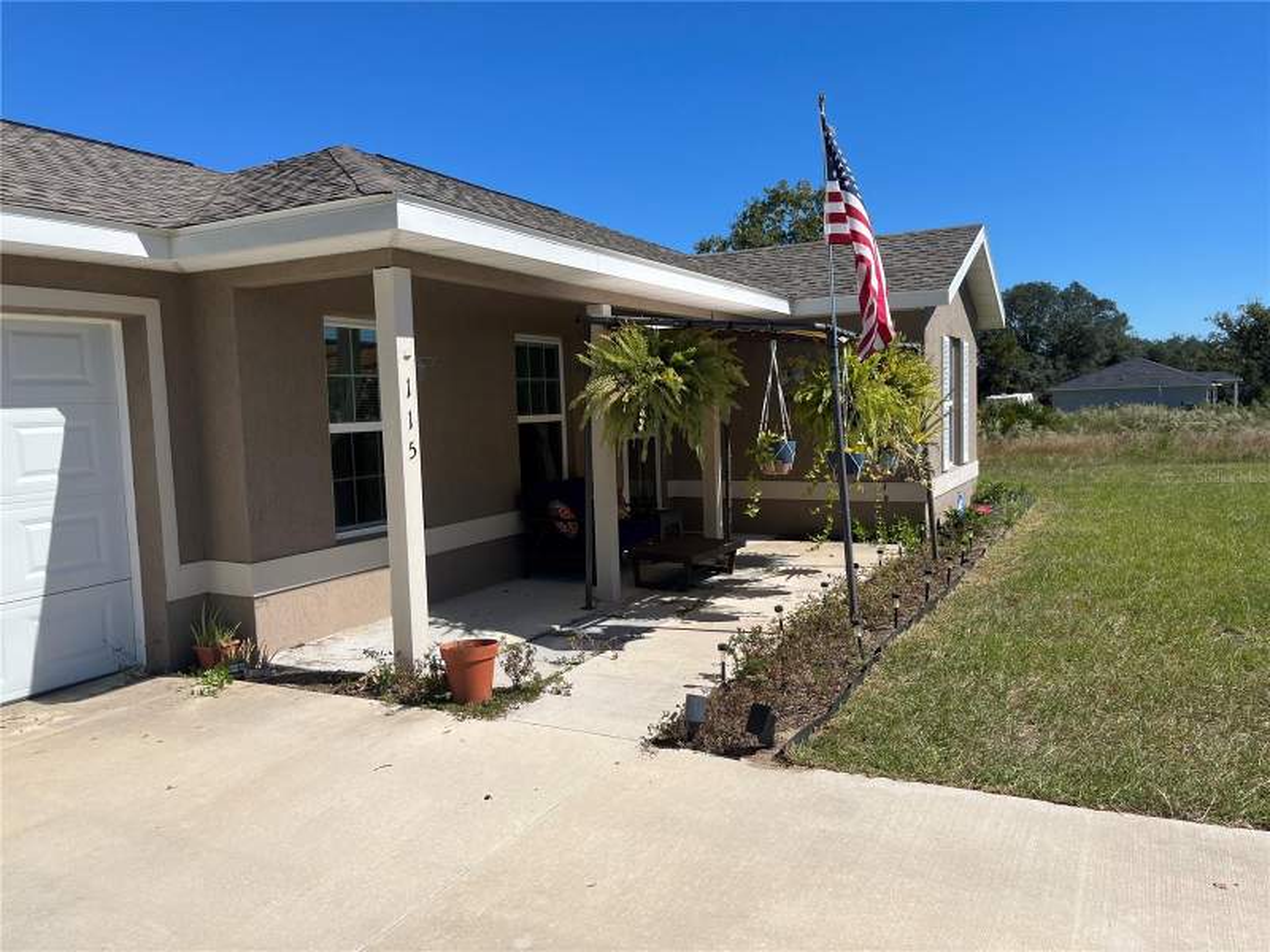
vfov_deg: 53.1
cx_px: 635
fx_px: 954
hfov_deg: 67.3
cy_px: 476
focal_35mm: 26
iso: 50
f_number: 1.6
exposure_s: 1/5319
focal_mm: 5.1
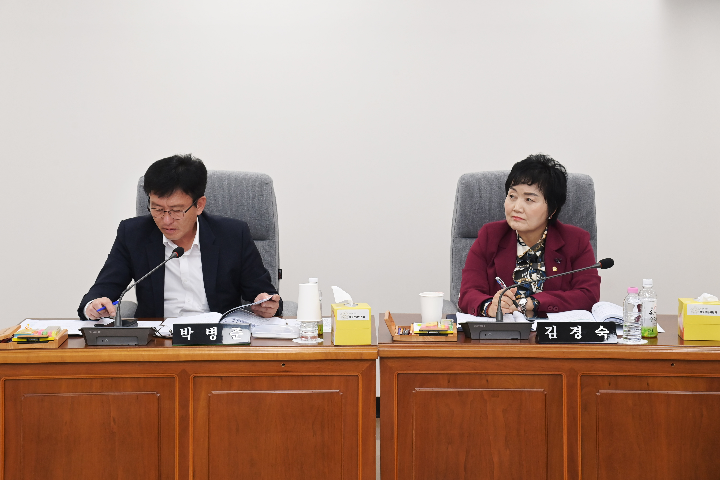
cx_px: 360
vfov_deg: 19.5
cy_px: 240
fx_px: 1400
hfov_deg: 28.8
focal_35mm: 70
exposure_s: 1/250
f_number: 6.3
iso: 2500
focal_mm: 70
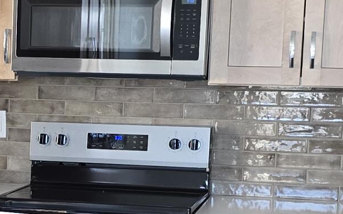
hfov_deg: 17.1
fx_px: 1122
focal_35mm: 120
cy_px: 215
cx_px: 19
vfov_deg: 10.8
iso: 200
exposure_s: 1/120
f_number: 1.7
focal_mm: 6.3
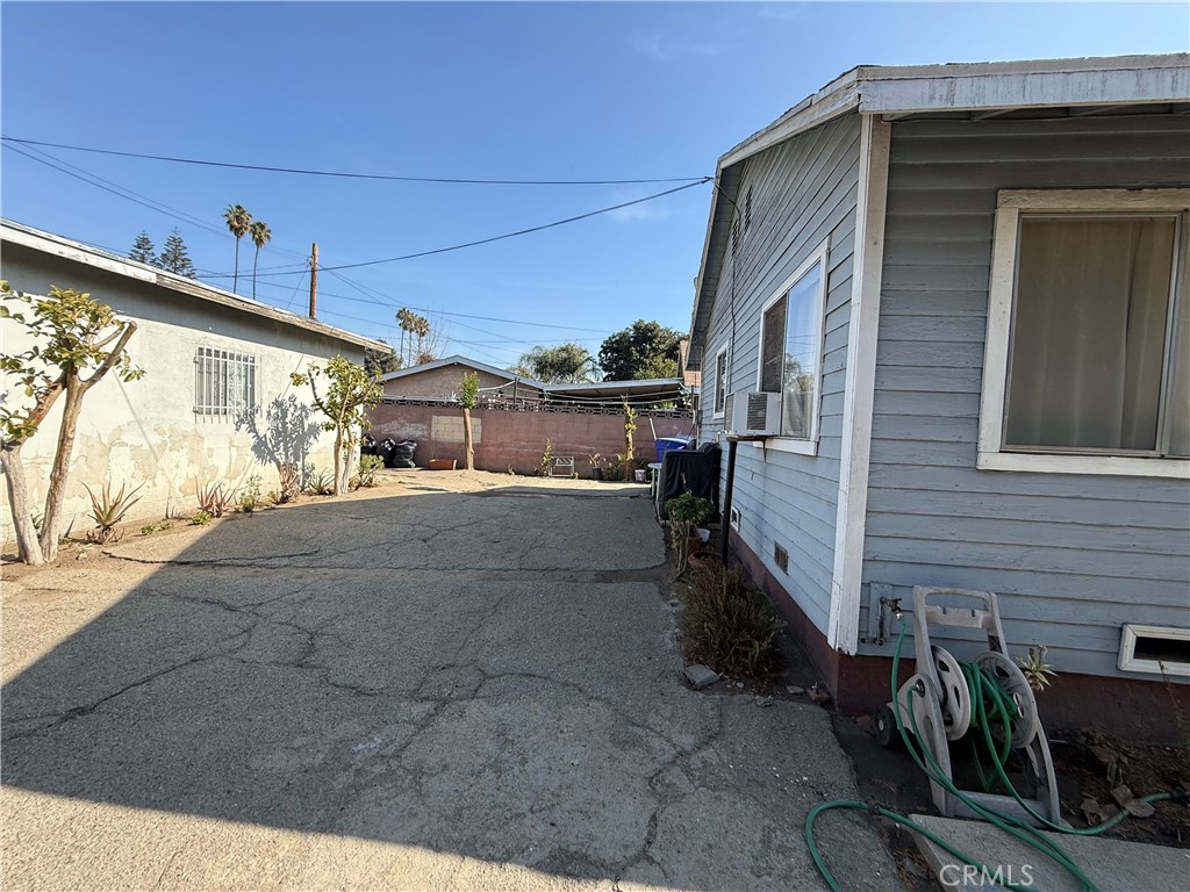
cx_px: 595
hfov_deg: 102.1
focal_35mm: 14
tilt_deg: -2.0
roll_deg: -2.2
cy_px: 446
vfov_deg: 85.7
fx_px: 481
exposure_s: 1/1399
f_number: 2.2
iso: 80
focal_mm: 2.22
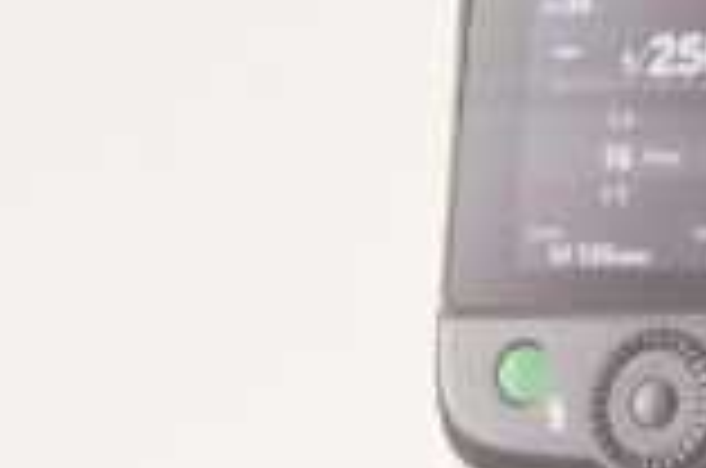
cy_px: -56
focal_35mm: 451
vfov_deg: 3.0
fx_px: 8827
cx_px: 1363
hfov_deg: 4.5
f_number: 6.3
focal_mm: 69
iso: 3200
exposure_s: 1/500
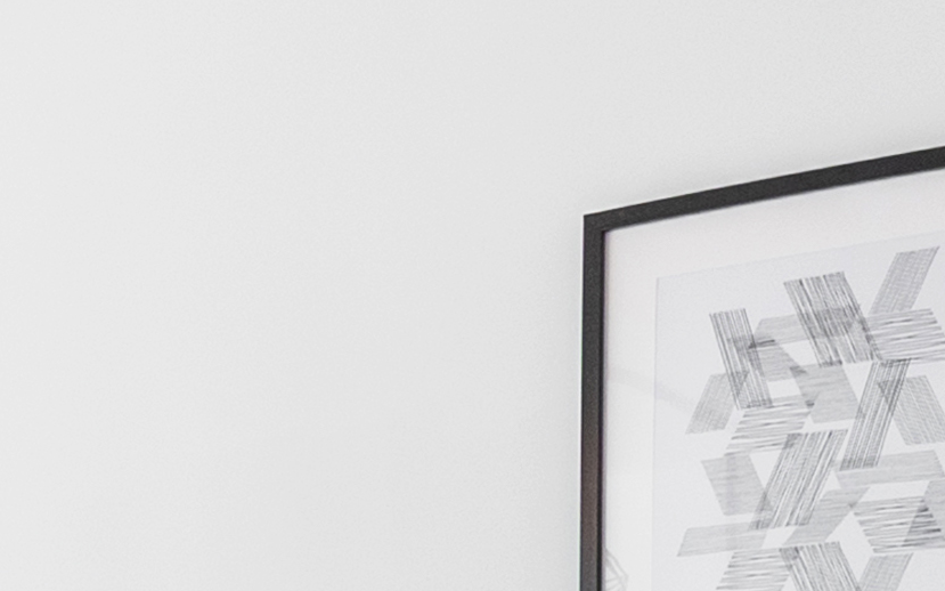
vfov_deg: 10.6
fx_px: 2859
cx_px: -840
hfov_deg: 15.6
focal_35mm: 111
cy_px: 1264
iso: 400
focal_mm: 15
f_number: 7.1
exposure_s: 1/30
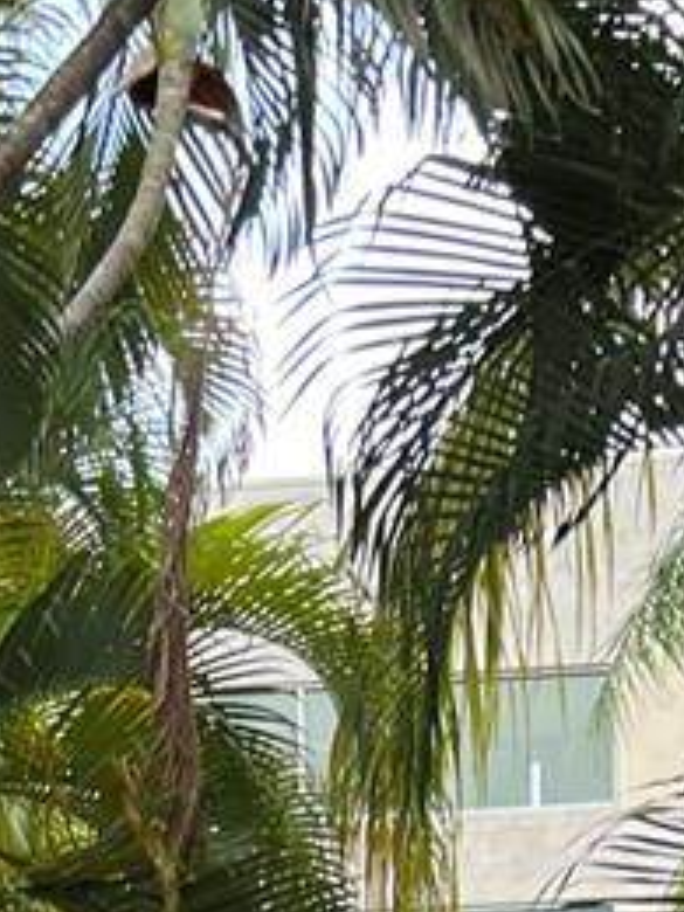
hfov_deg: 12.3
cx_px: 147
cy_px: 1957
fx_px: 3162
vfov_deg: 13.5
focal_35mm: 120
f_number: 1.5
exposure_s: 1/120
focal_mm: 5.7
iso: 100
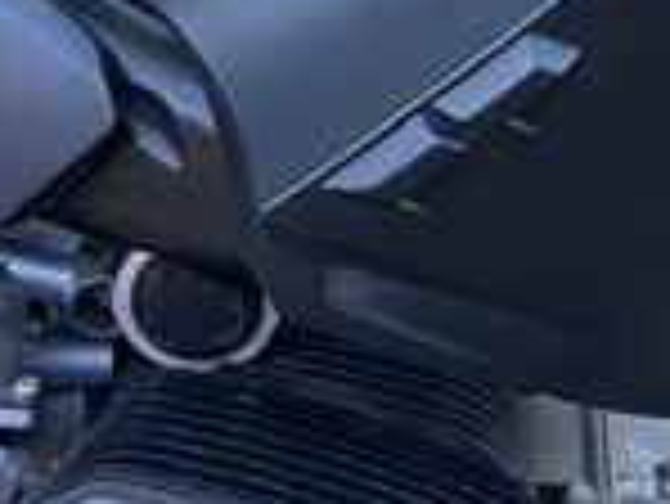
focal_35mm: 120
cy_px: -342
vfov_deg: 11.6
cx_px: 706
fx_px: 2324
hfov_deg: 16.0
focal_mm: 3.99
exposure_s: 1/94
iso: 80
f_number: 1.8
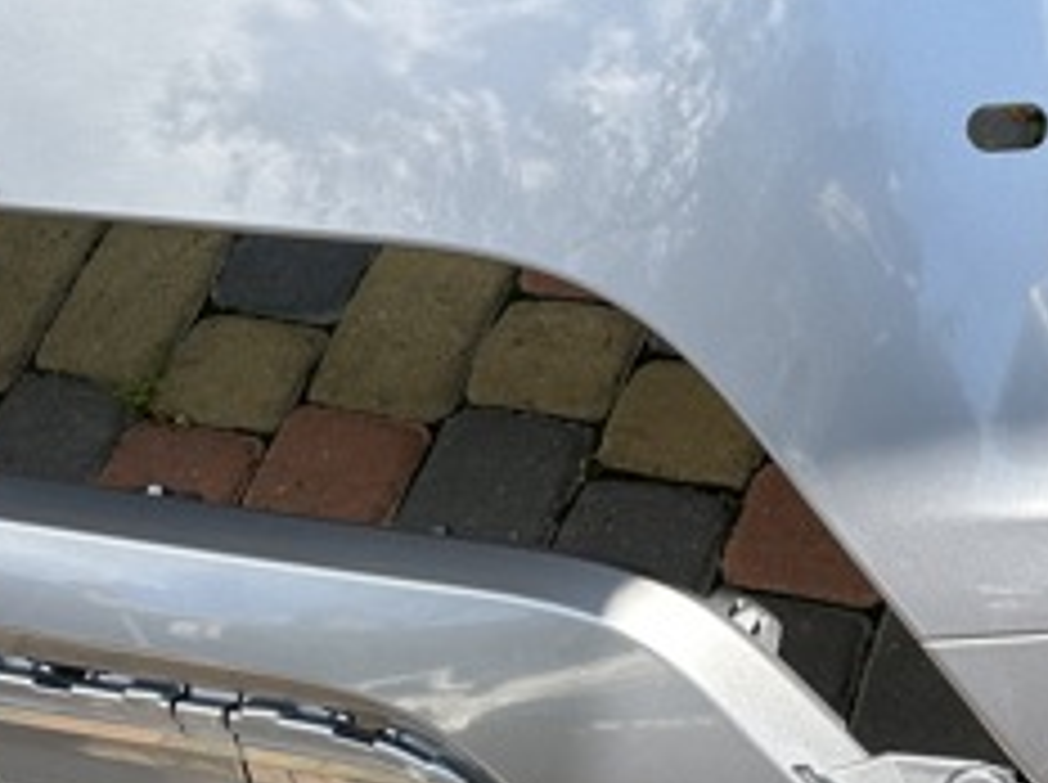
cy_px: 227
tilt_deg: -53.8
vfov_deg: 22.1
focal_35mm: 66
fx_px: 1995
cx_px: 1084
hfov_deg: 27.5
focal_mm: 6.86
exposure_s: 1/549
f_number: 1.78
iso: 80
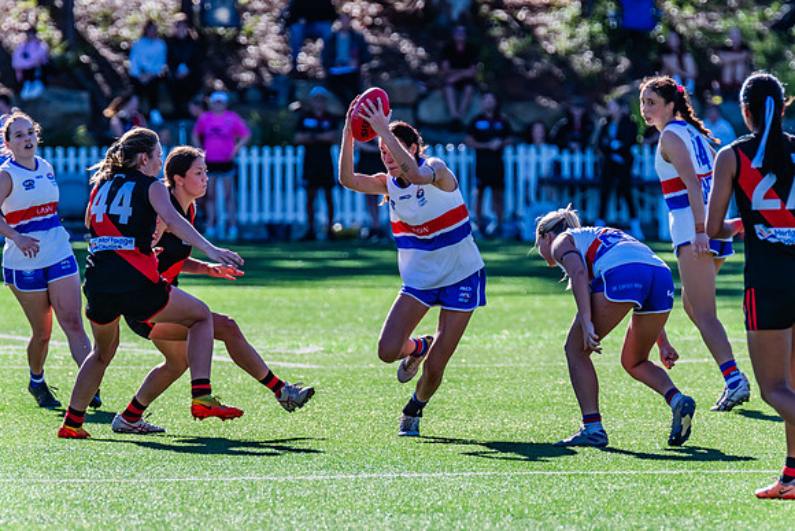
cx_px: 398
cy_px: 266
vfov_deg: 2.7
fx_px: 11055
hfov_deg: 4.1
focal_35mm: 501
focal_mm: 500
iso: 800
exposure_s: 1/1250
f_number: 9
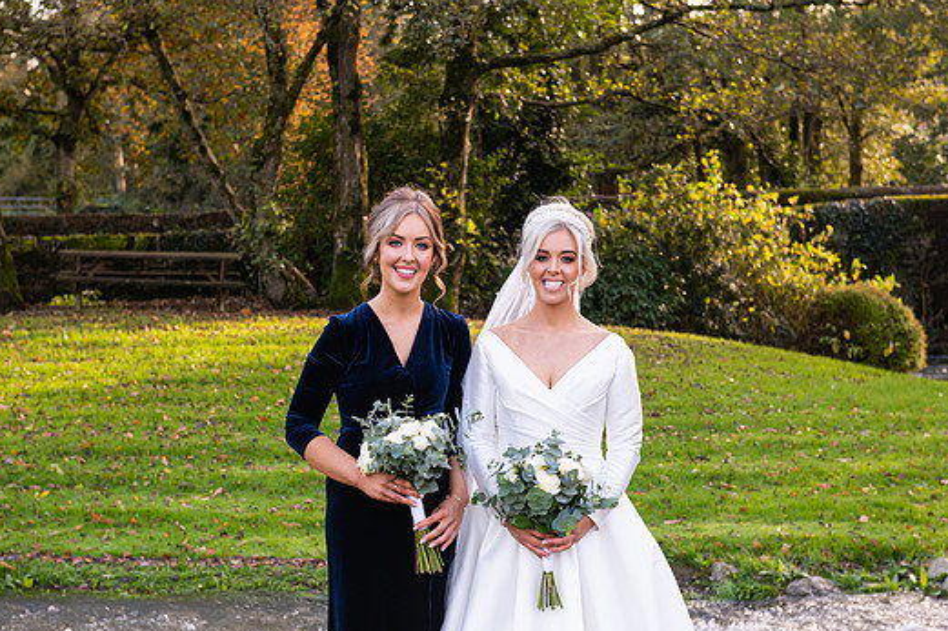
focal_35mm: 78
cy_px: 339
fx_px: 2053
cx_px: 499
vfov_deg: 17.5
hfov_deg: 26.0
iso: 500
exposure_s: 1/160
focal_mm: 70
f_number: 6.3
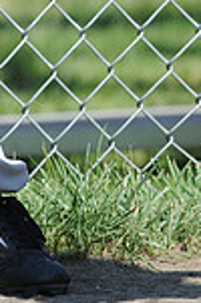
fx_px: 14563
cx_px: -57
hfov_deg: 0.8
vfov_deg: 1.2
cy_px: -130
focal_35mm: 1731
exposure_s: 1/1250
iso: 200
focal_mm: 300
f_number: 4
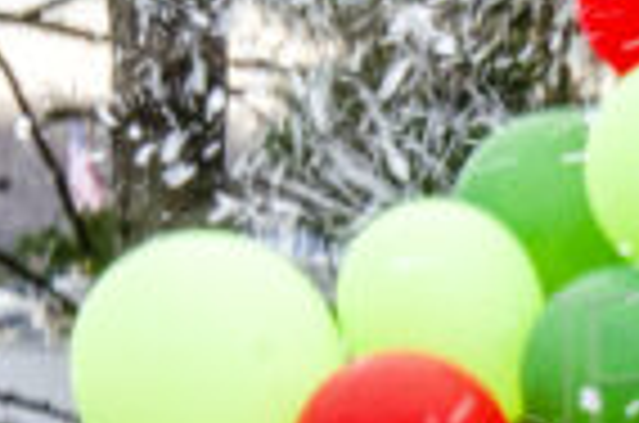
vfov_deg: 2.7
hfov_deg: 4.0
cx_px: 1418
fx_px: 8908
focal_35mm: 503
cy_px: 754
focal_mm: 62
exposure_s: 1/80
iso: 1250
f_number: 20
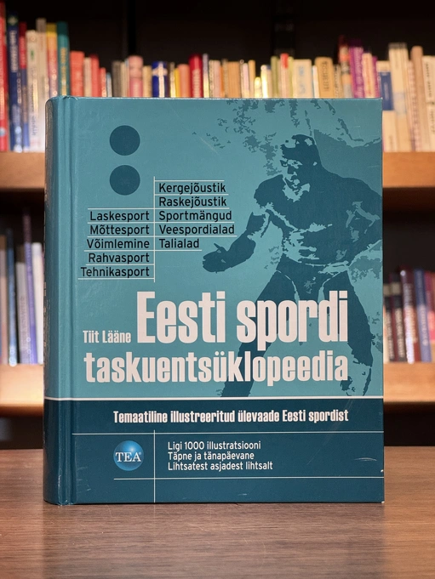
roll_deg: -0.2
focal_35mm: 77
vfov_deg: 25.3
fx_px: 1290
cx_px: 218
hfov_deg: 19.1
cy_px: 290
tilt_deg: +2.1
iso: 160
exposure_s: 1/99
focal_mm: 9
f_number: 2.8
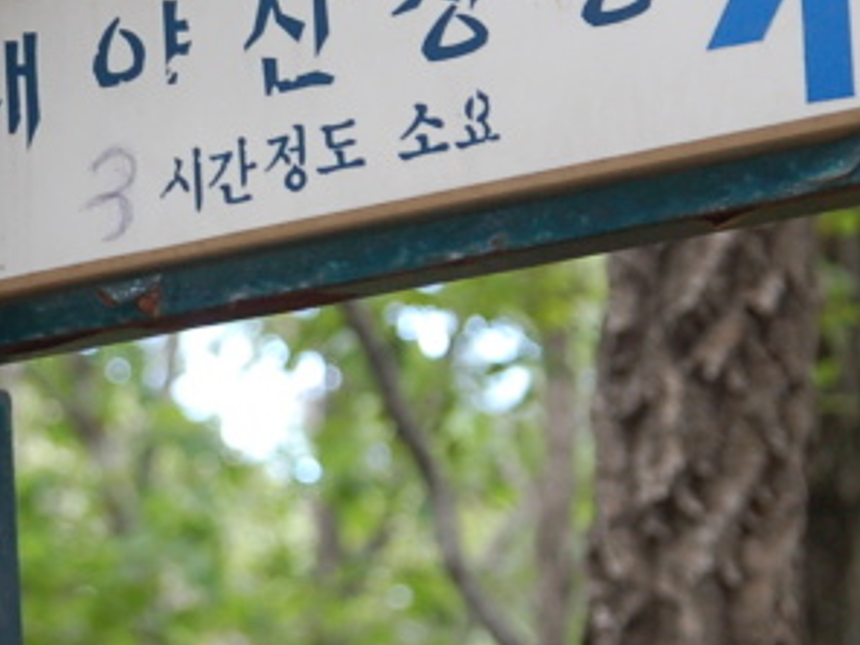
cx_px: -154
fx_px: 6186
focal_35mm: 249
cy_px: 42
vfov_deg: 6.0
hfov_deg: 7.9
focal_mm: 50
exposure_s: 1/80
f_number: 4.5
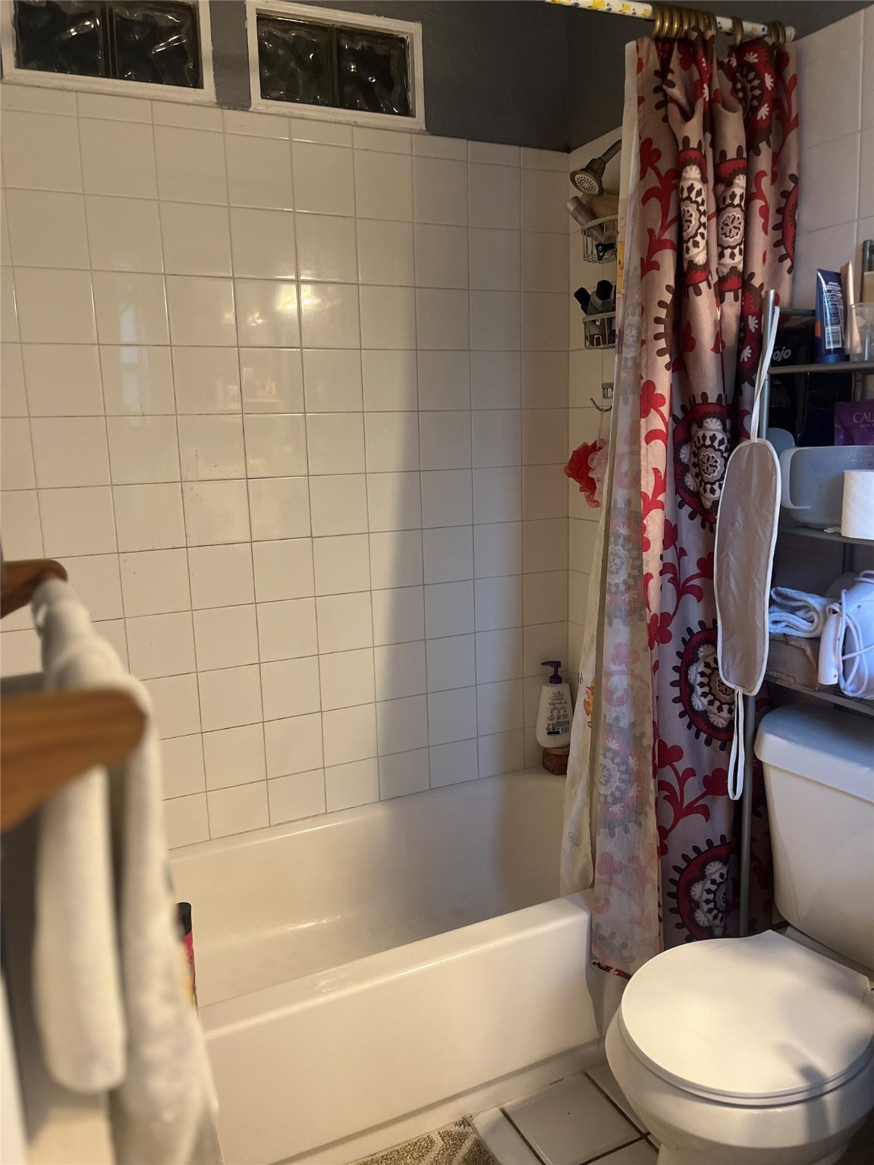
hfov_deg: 53.1
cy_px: 582
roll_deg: +2.0
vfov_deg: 67.3
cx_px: 437
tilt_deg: -10.2
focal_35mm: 26
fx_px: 875
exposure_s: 1/60
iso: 250
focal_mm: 5.1
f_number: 1.6
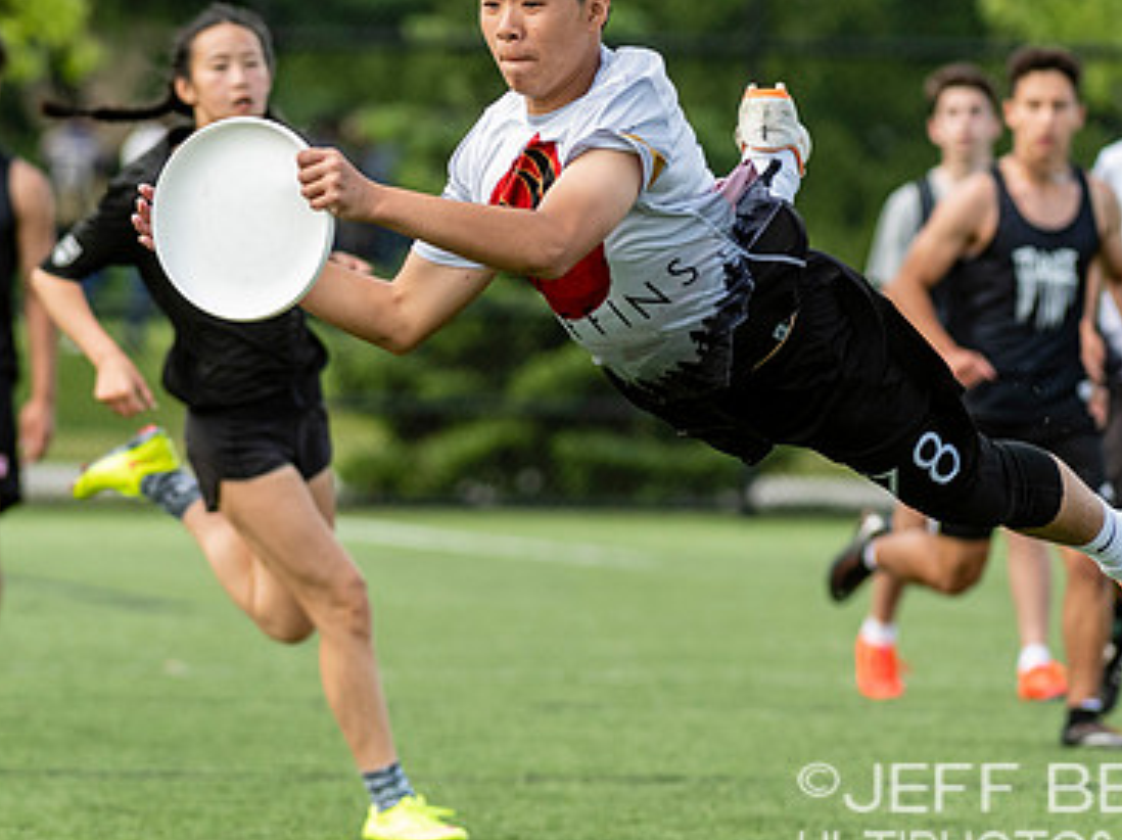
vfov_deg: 2.7
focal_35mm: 551
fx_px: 17848
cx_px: 521
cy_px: 324
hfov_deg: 3.6
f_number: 4
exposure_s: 1/1250
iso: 640
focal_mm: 200
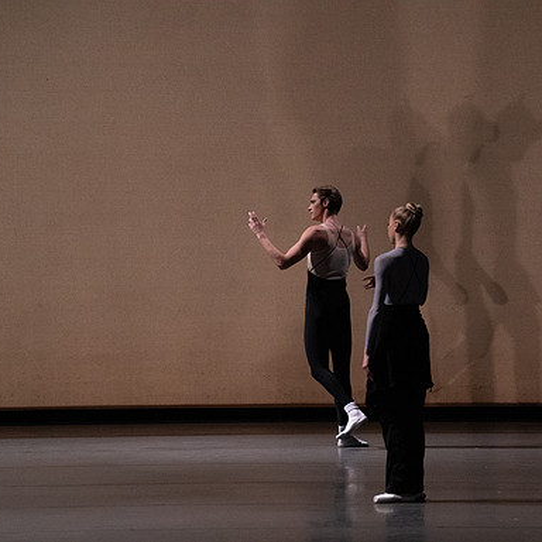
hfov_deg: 6.9
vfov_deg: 6.9
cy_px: 272
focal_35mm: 253
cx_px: 320
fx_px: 4482
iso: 12800
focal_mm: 197
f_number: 6.3
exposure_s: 1/500
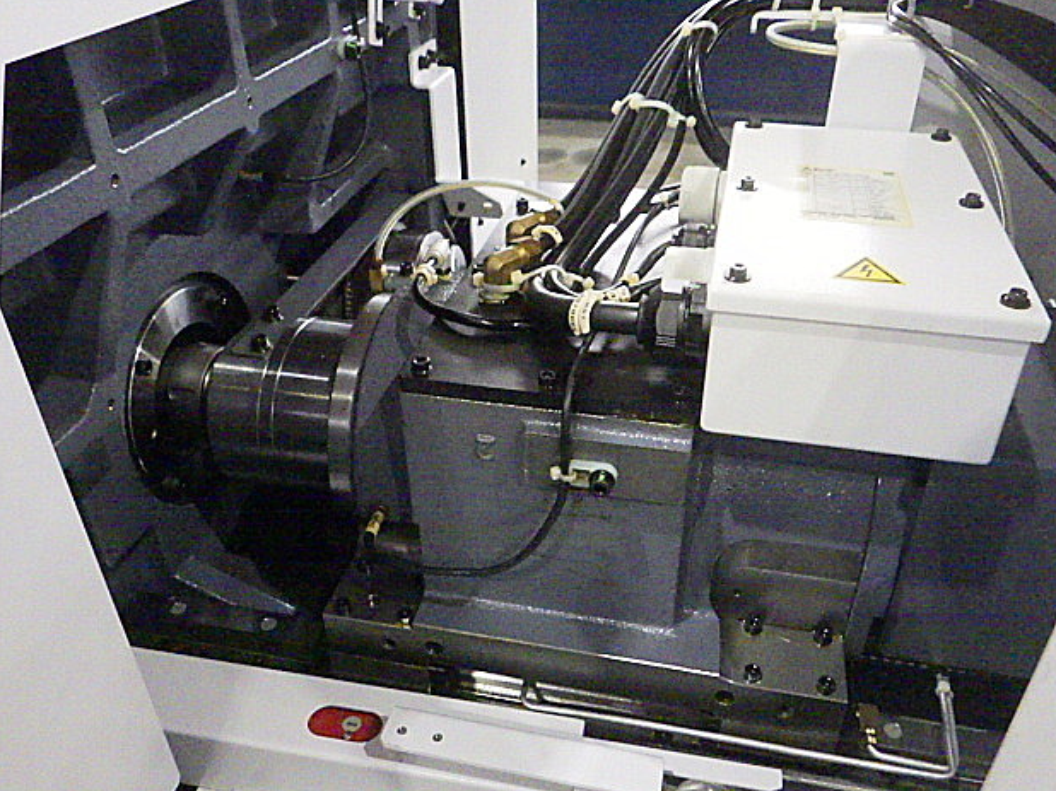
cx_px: 543
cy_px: 400
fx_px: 884
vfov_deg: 48.2
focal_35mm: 29
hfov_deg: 61.7
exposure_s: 1/45
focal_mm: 5
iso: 1600
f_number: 3.5
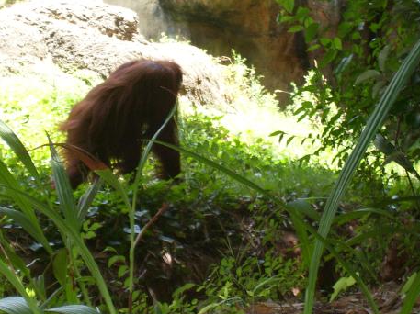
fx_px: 1734
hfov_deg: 13.8
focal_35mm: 143
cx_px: 147
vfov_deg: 10.4
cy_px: 130
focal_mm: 16.8
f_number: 4.6
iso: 125
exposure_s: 1/90
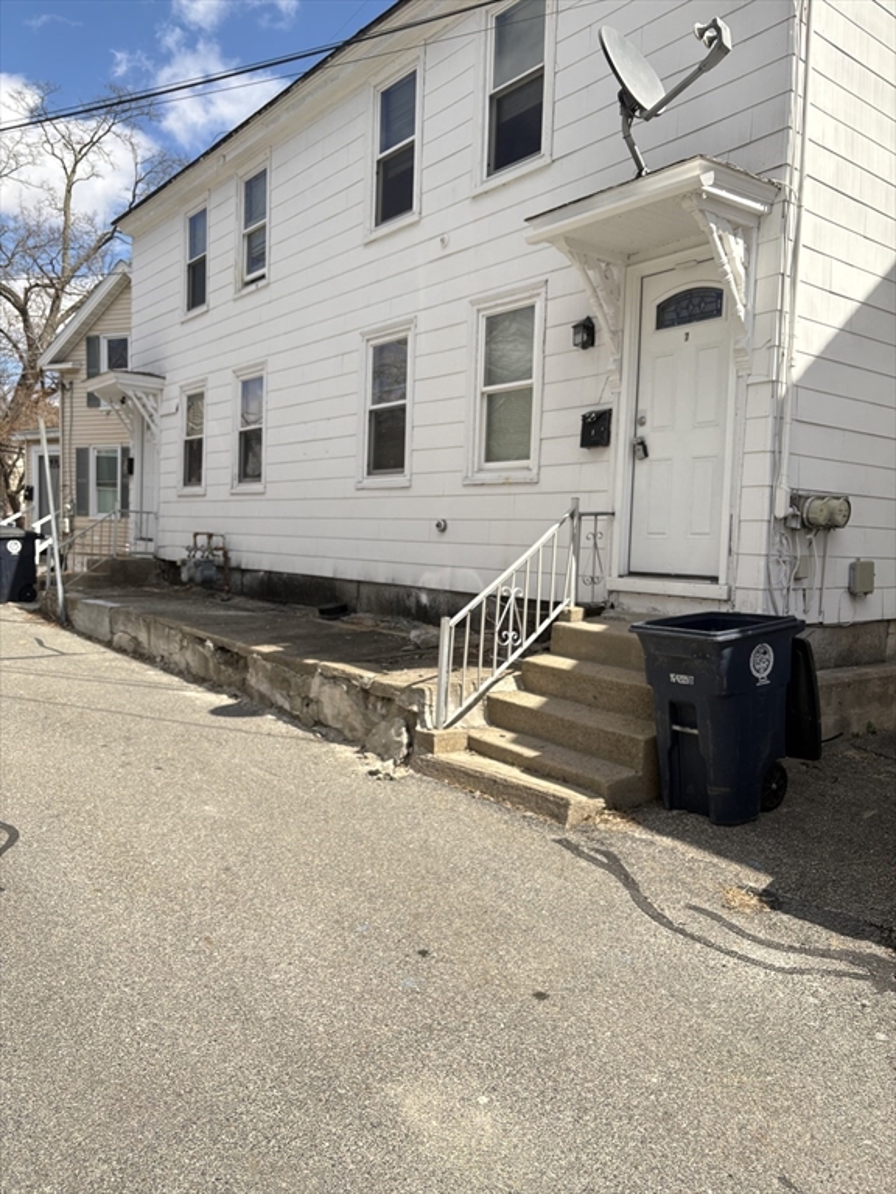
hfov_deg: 53.1
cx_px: 448
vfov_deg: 67.3
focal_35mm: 26
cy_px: 597
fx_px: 897
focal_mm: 5.96
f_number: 1.6
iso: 50
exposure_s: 1/1117
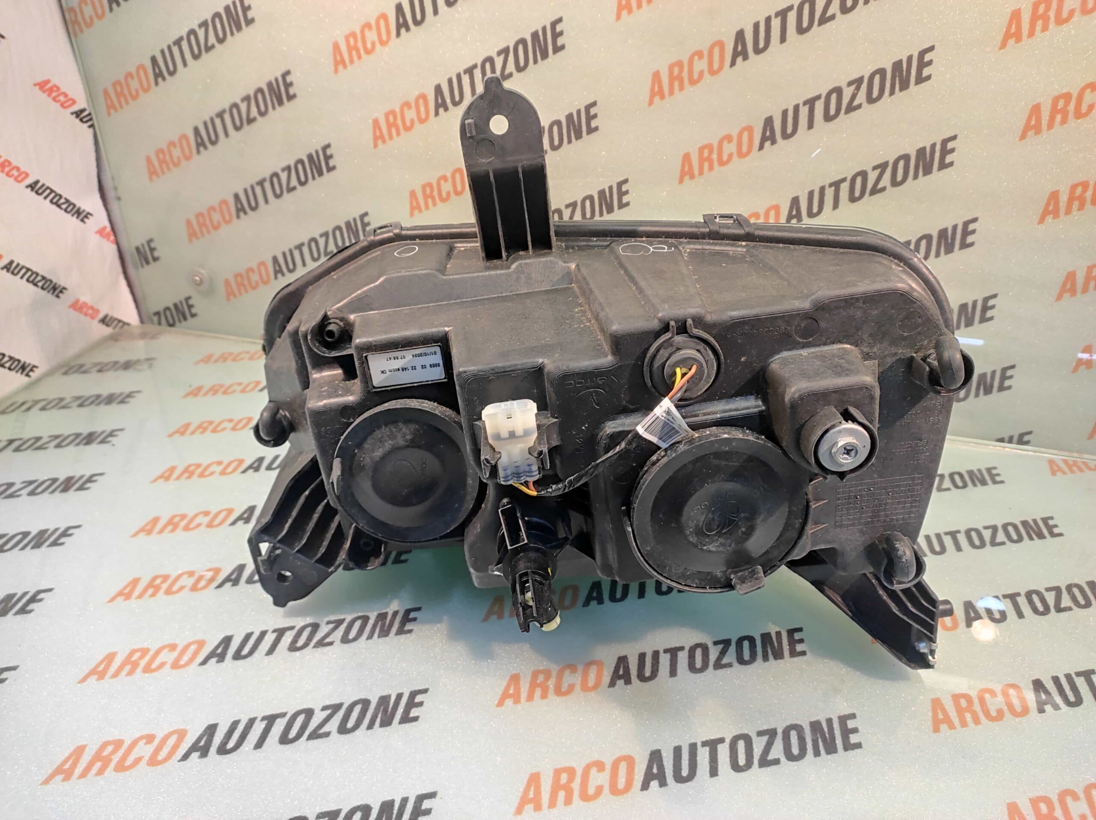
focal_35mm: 17
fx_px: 538
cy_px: 410
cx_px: 548
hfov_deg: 91.1
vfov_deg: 74.7
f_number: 1.79
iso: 1596
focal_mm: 4.74
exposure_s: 1/33
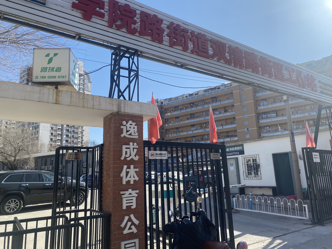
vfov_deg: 53.1
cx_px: 166
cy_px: 124
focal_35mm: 26
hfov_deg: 67.3
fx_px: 249
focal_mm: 4.25
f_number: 1.8
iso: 32
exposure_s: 1/2066
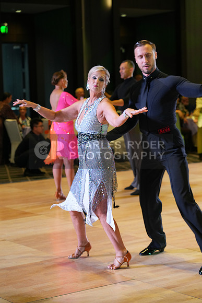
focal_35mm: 82
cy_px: 152
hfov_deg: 16.7
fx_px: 690
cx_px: 101
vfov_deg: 24.8
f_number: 4.5
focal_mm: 82
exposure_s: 1/250
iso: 2000
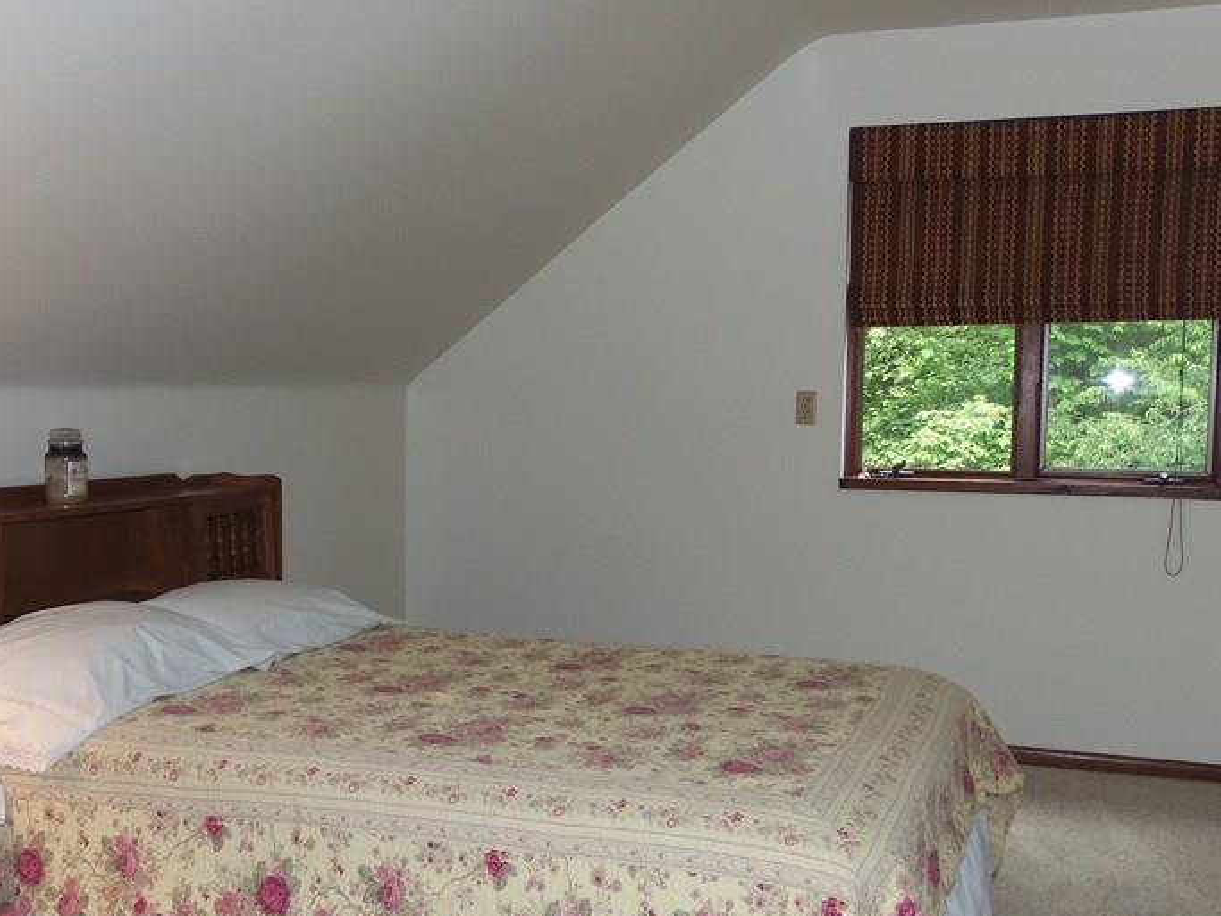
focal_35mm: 39
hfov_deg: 47.7
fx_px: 1375
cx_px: 508
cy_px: 513
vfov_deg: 36.8
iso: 100
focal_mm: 4.7
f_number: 3.2
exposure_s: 1/40
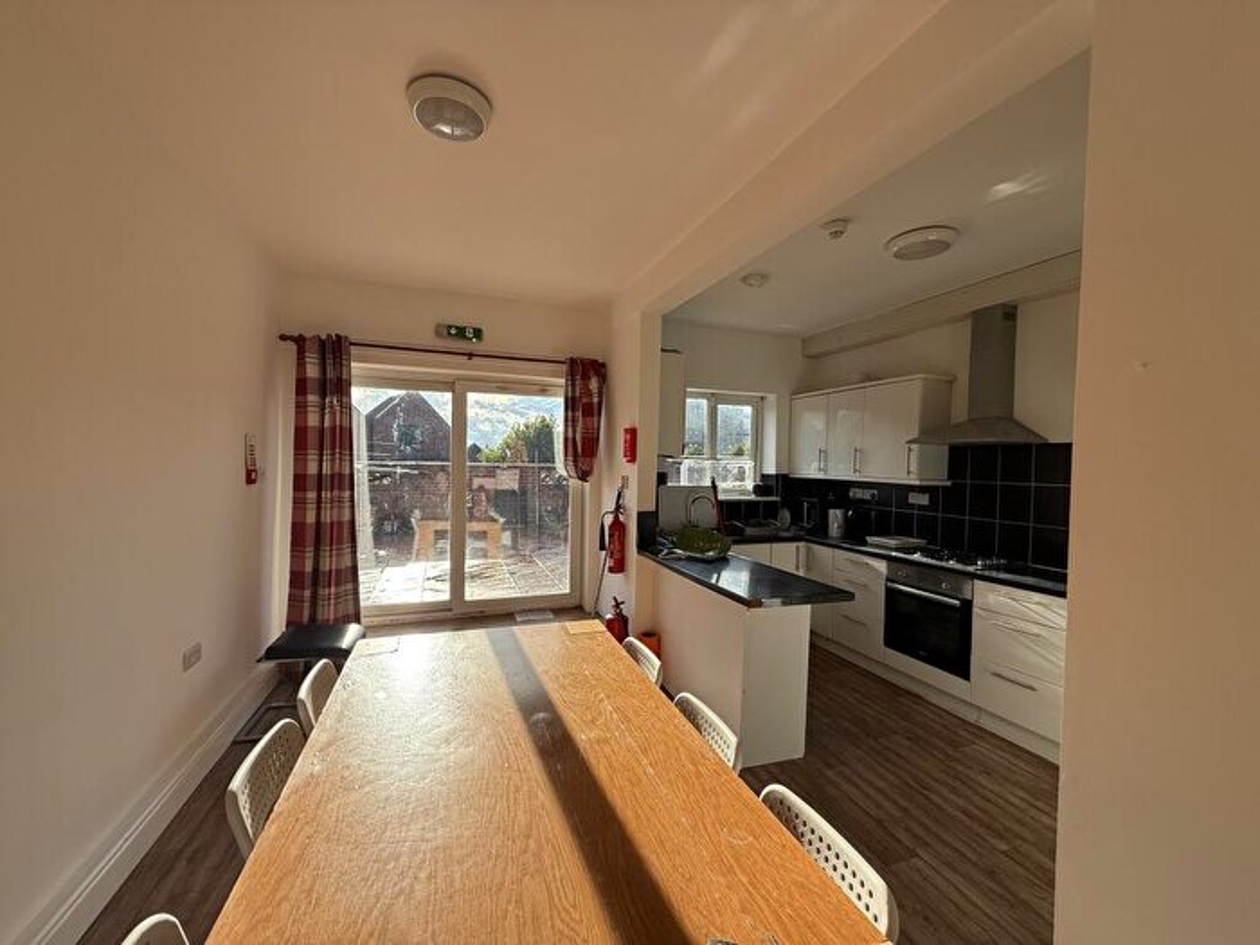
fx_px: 510
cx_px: 630
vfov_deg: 85.7
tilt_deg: -0.9
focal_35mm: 14
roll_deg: -2.8
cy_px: 472
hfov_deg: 102.1
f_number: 2.2
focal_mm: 2.22
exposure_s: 1/789
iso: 64
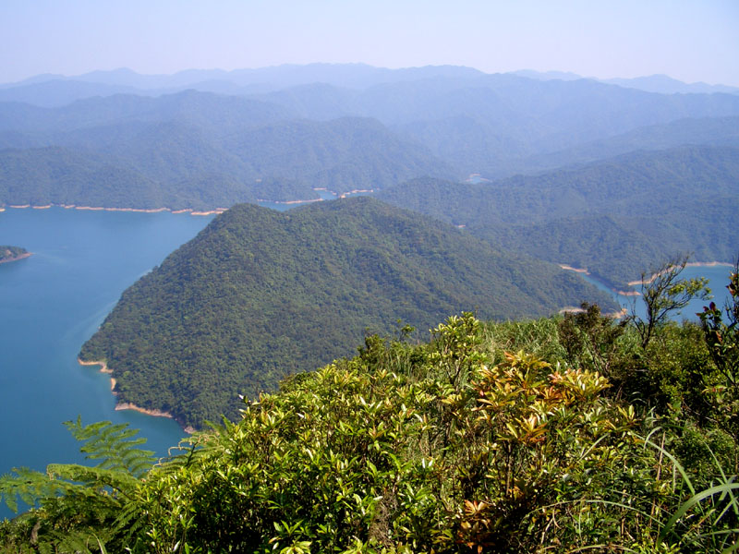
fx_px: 747
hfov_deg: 52.6
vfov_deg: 40.7
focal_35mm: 35
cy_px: 277
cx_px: 370
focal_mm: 5.8
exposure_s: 1/250
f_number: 4.3
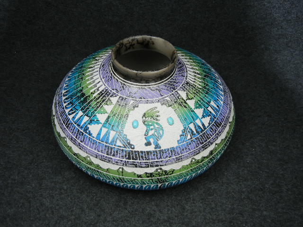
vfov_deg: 36.8
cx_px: 152
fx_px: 341
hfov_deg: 47.9
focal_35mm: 39
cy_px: 114
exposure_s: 1/41.7
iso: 400
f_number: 3.7
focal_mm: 7.1
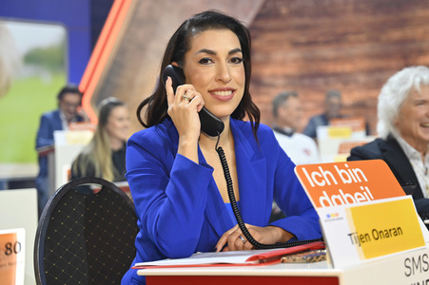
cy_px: 142
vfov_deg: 24.2
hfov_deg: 35.7
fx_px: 667
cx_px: 214
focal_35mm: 56
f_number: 2.8
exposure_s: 1/200
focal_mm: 56
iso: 800
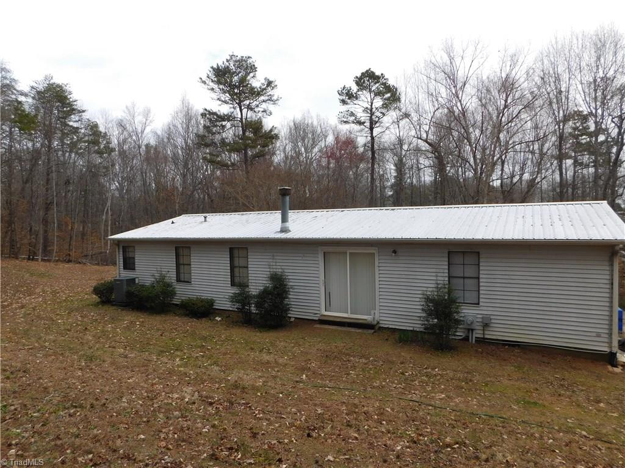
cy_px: 234
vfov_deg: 58.9
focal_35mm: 23
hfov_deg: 73.9
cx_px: 312
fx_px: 415
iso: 125
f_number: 3
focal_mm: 4
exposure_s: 1/800
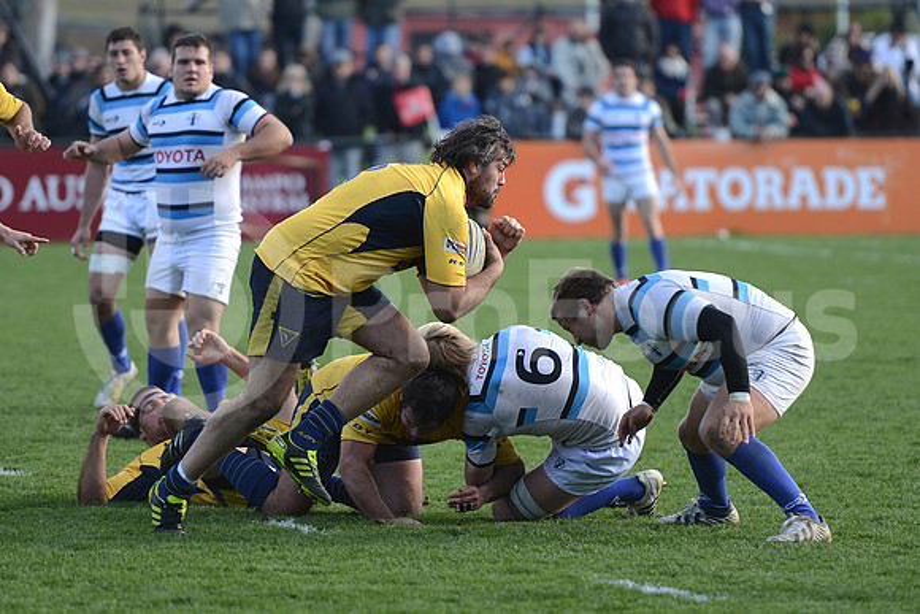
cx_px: 460
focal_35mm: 195
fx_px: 4984
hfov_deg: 10.5
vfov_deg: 7.0
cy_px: 307
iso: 250
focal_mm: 195
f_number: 2.8
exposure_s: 1/500
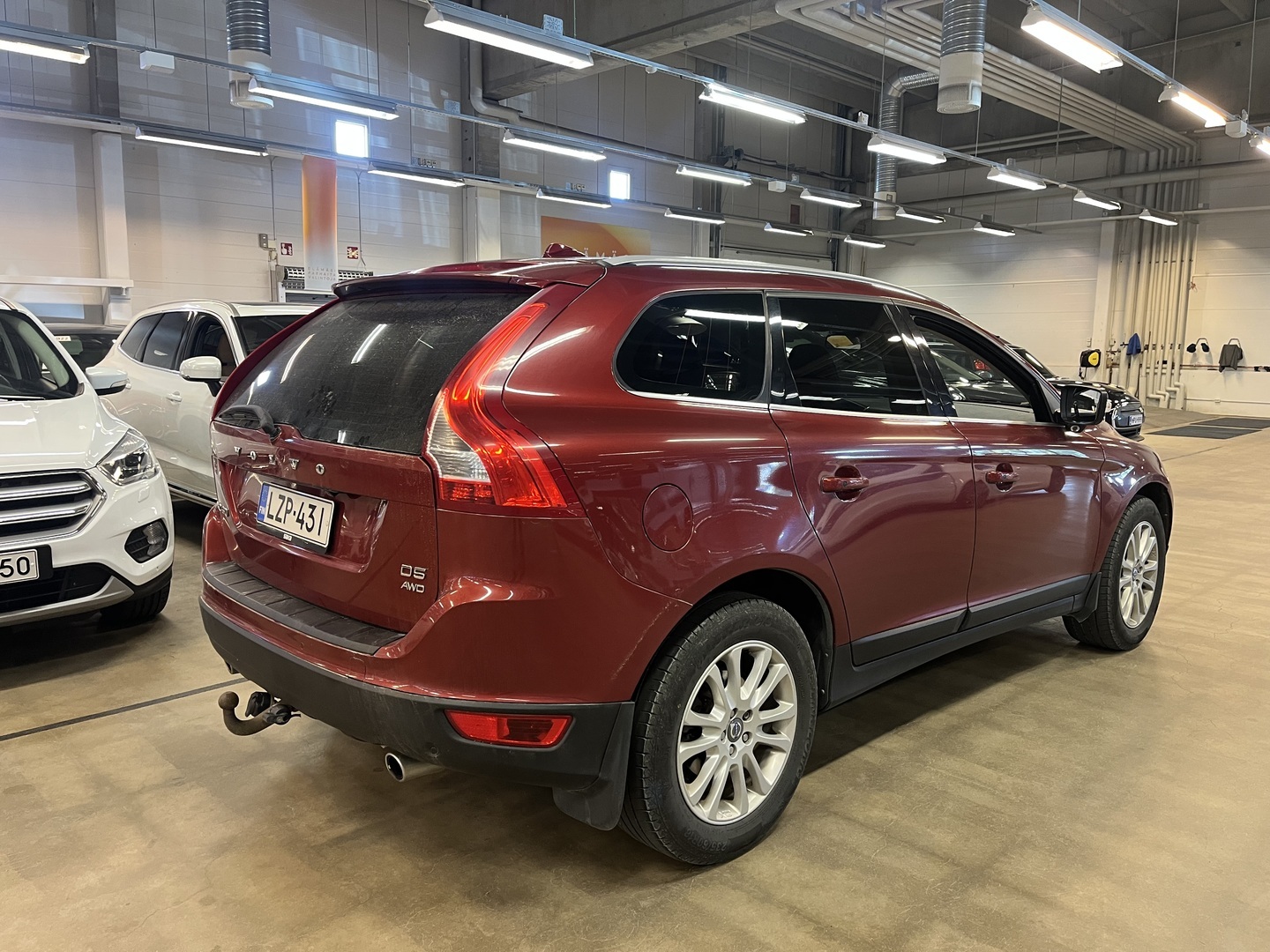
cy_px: 476
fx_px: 954
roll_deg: -0.8
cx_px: 635
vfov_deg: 53.1
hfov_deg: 67.3
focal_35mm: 26
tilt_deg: -6.9
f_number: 1.6
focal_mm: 5.1
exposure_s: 1/50
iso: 160
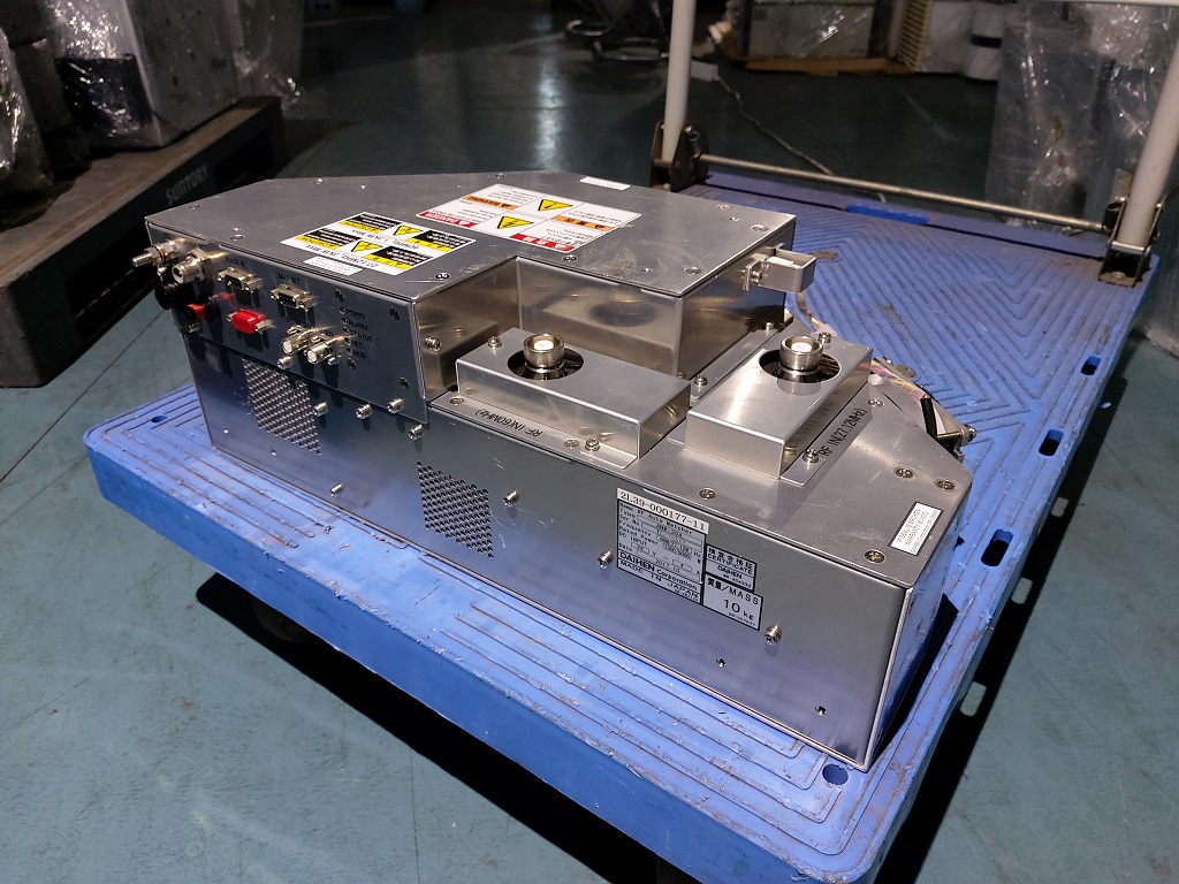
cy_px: 442
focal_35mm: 25
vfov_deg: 54.9
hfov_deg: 69.4
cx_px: 590
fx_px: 851
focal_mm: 4.58
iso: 200
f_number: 2
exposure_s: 1/33
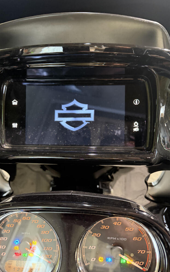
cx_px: 70
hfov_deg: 47.4
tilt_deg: -25.8
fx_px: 193
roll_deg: -13.0
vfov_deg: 70.4
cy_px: 134
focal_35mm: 26
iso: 800
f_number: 1.78
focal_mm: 6.76
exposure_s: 1/40
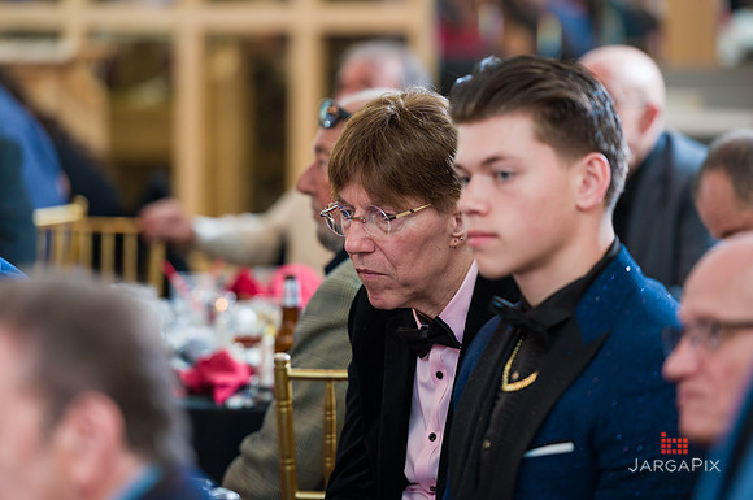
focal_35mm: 176
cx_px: 377
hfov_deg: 11.7
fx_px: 3678
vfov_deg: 7.8
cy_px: 250
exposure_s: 1/200
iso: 1250
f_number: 3.2
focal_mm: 175
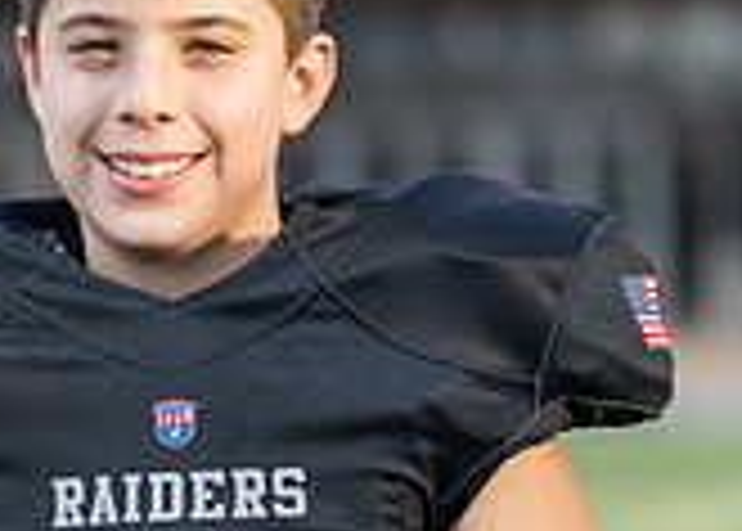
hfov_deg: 9.8
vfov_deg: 7.0
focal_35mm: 206
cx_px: 280
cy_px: 461
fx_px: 4343
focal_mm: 50
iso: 100
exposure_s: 1/3200
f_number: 1.2
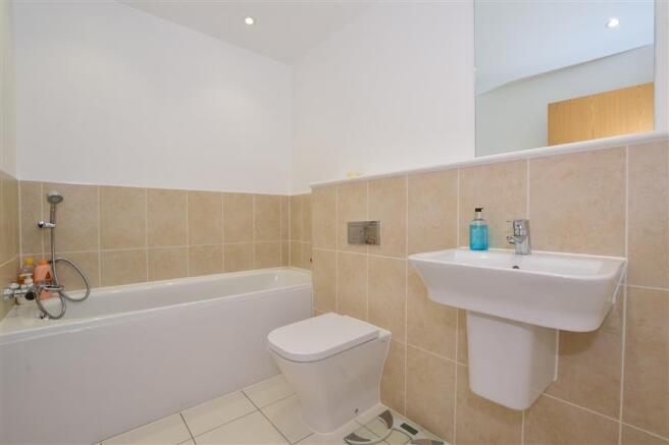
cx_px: 334
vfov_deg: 77.3
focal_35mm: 15
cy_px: 222
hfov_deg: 100.4
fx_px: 279
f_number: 18
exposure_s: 1/10
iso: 500
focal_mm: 10
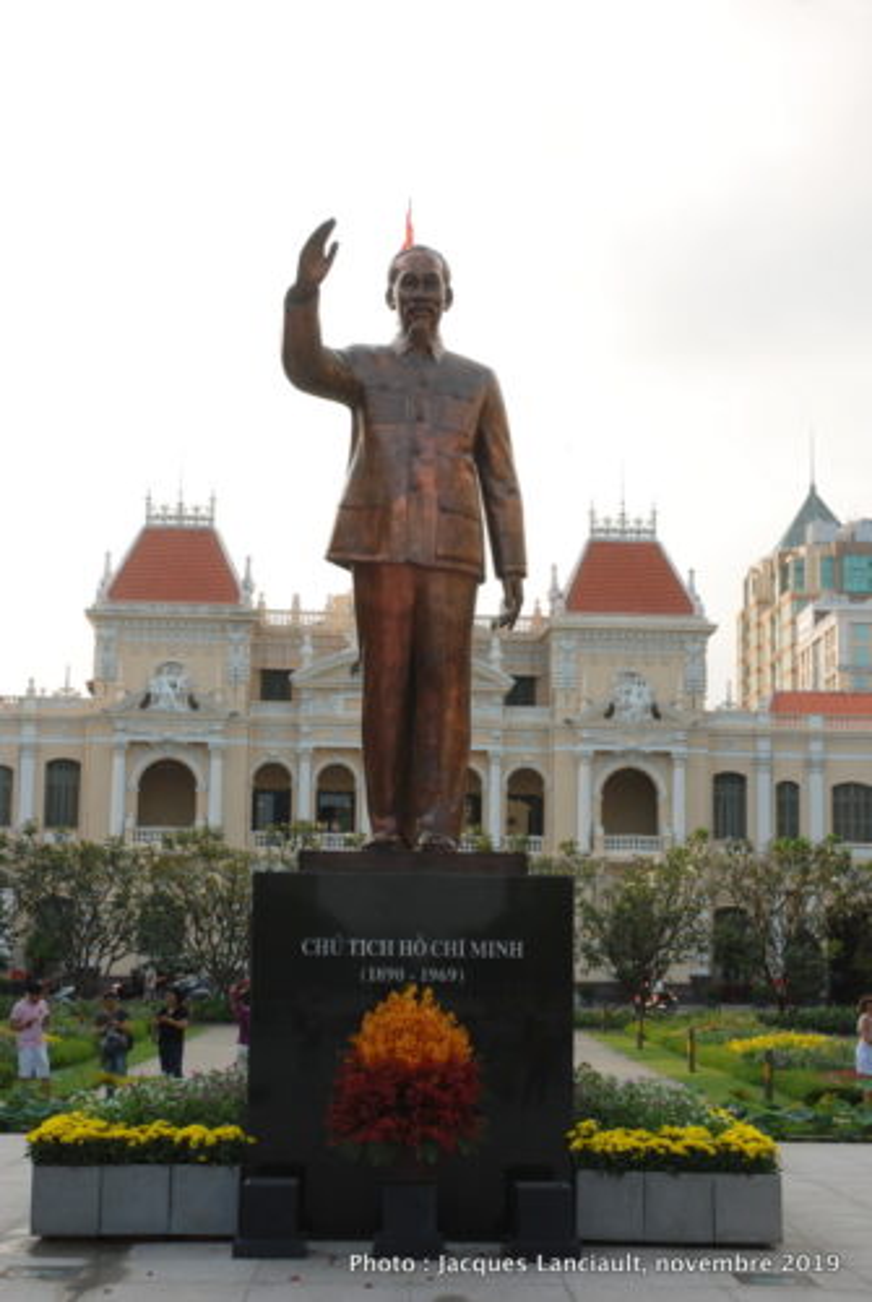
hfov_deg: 25.8
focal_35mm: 52
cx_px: 436
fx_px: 1901
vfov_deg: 37.8
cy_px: 651
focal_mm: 35
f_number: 11
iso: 100
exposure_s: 1/60
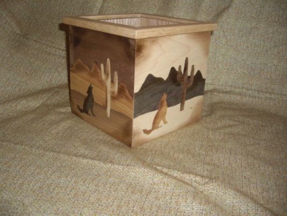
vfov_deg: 37.7
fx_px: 315
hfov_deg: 49.0
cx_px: 144
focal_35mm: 38
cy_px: 108
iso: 200
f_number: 2.8
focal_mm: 7.9
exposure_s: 1/40
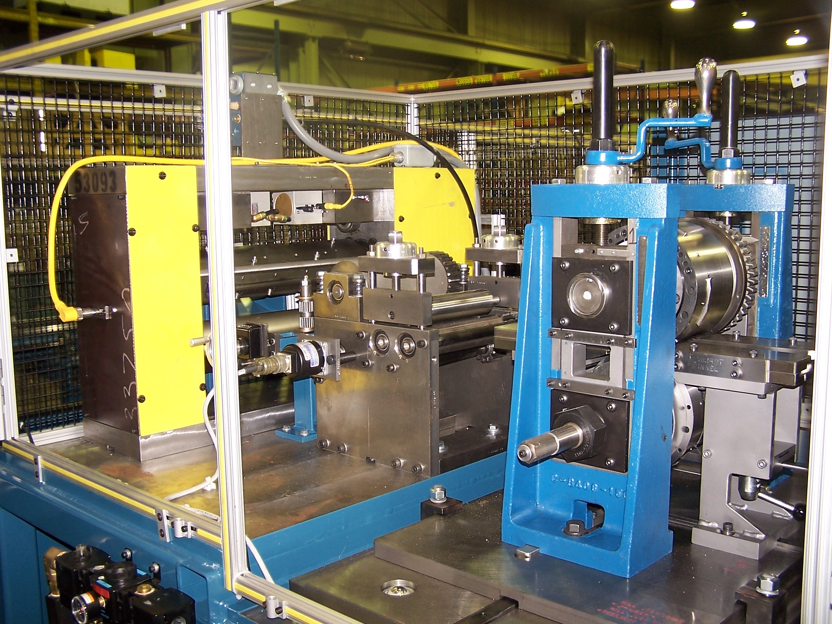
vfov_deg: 37.7
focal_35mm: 38
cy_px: 312
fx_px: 913
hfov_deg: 49.0
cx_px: 416
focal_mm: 6.3
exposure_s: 1/8
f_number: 2.8
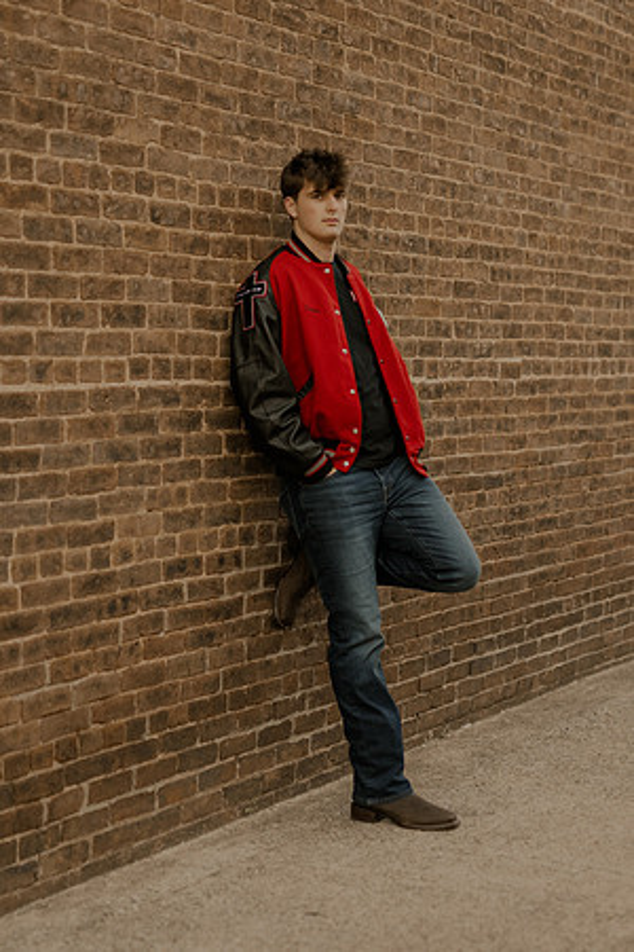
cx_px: 317
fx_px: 1981
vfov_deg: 27.0
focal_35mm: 75
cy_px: 476
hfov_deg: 18.2
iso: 800
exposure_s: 1/2500
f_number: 1.8
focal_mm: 50
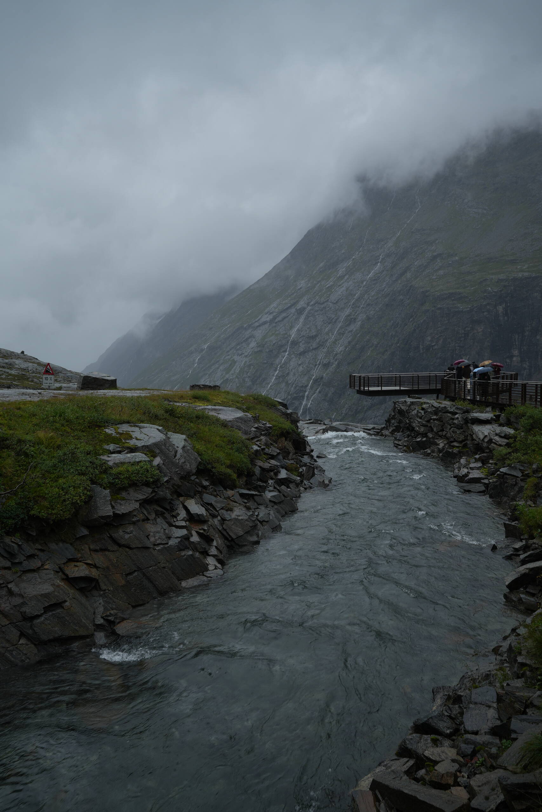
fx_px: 632
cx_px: 271
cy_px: 406
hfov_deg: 46.4
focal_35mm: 28
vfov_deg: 65.5
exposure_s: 1/60
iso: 100
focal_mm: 28
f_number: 8
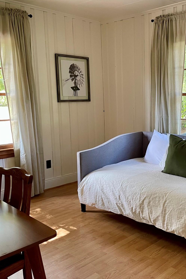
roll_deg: +0.6
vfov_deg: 51.9
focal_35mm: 37
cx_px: 141
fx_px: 287
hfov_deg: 35.1
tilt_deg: -8.5
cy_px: 142
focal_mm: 4.2
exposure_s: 1/60
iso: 125
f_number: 1.6
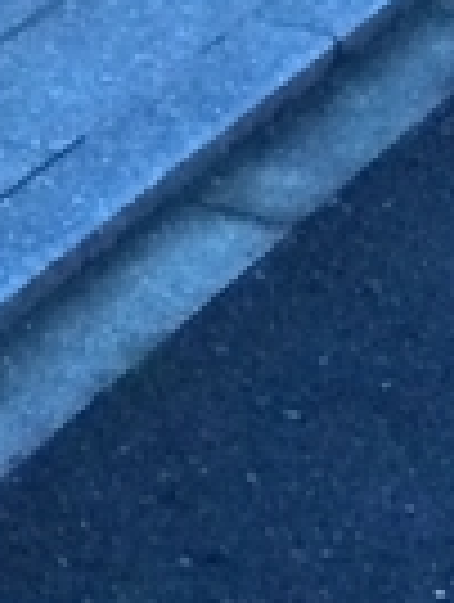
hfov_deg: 6.4
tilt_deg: -3.0
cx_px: -625
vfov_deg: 7.8
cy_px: -1148
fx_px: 3852
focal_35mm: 221
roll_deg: +0.3
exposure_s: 1/30
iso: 250
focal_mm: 4.15
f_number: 2.2
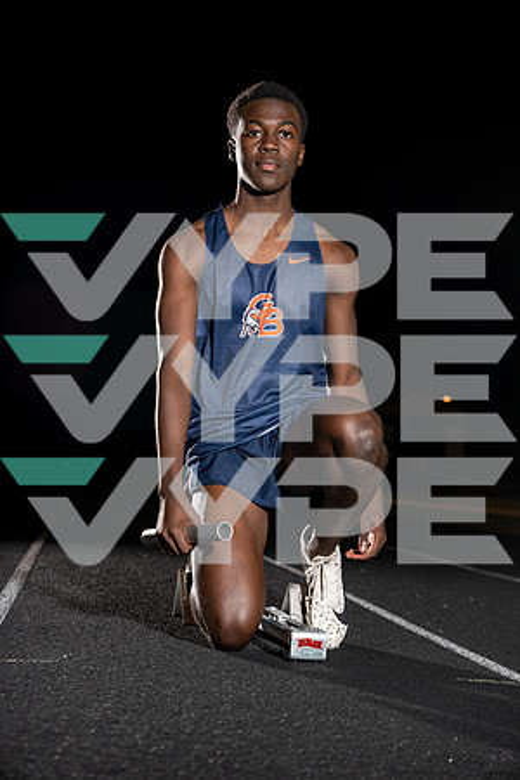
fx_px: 1322
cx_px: 260
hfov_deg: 22.3
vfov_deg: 32.9
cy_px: 390
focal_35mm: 61
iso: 250
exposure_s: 1/250
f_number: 4
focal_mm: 61
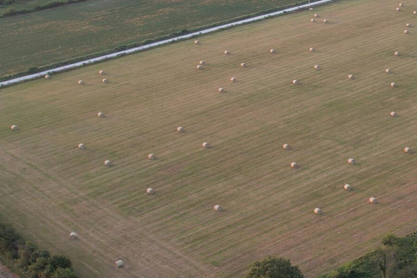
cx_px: 557
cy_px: 160
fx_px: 857
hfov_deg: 23.7
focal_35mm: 74
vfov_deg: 18.4
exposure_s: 1/20
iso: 100
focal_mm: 8.38
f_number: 2.8
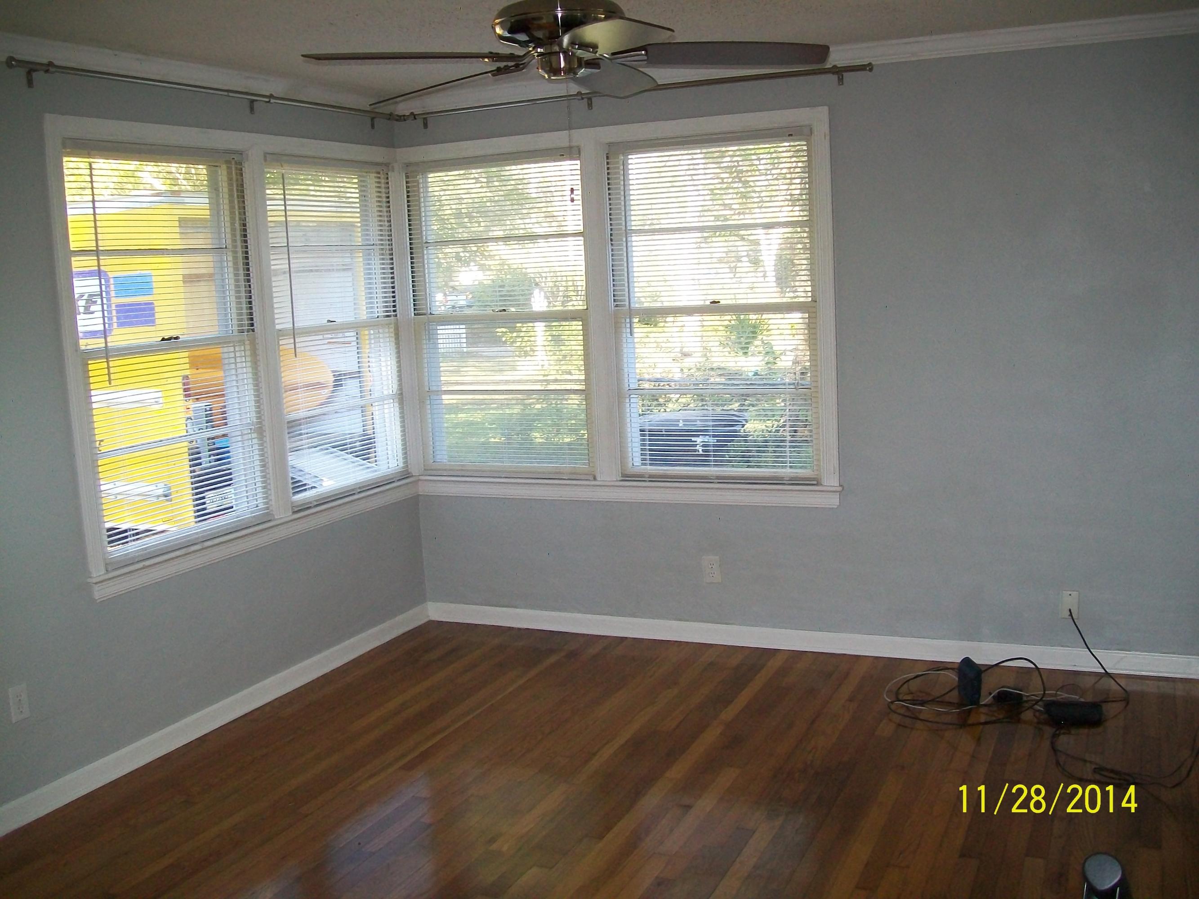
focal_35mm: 34
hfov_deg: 54.0
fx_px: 1178
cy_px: 450
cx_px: 600
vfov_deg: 41.8
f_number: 2.7
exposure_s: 1/80
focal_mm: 6.1
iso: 160
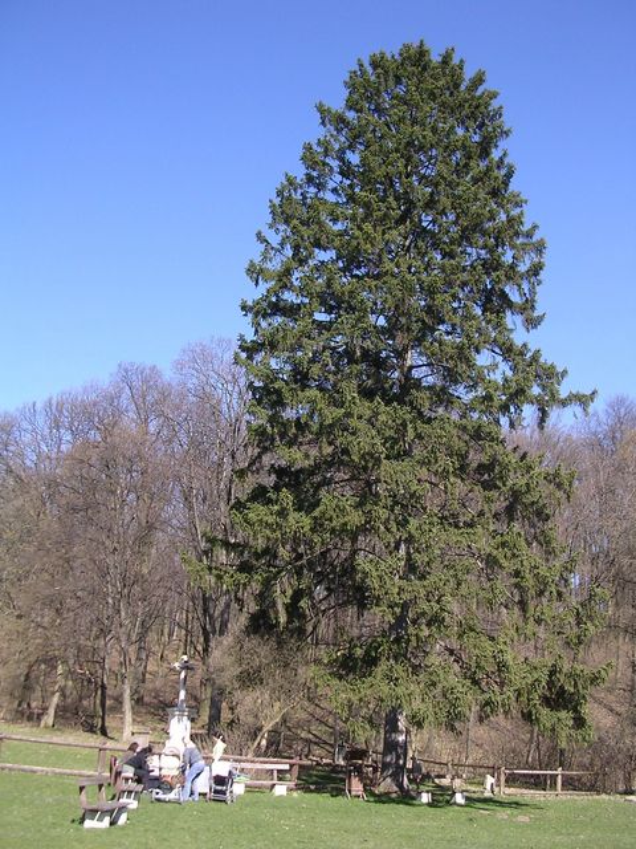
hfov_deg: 37.7
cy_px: 424
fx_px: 931
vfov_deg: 49.0
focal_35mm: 38
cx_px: 318
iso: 100
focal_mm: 5.8
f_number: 2.8
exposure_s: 1/472
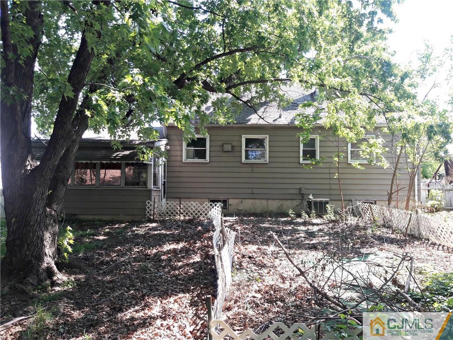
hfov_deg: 63.4
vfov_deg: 49.7
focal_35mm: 28
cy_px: 170
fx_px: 366
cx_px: 226
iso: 40
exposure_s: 1/167
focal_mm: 3.7
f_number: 1.9
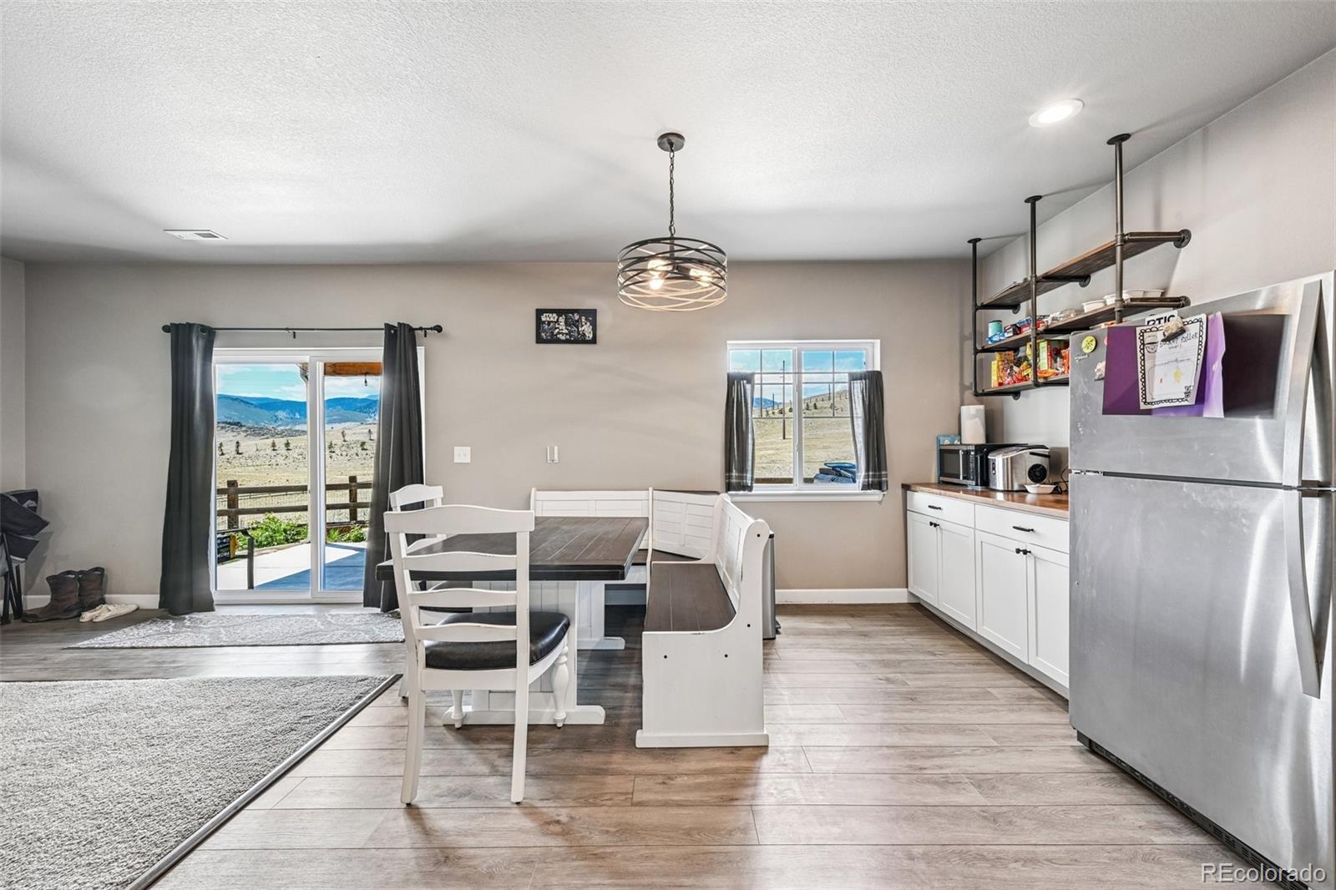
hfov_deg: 104.3
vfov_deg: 81.2
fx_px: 519
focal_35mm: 14
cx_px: 668
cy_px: 445
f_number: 11
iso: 400
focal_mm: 14
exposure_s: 1/10
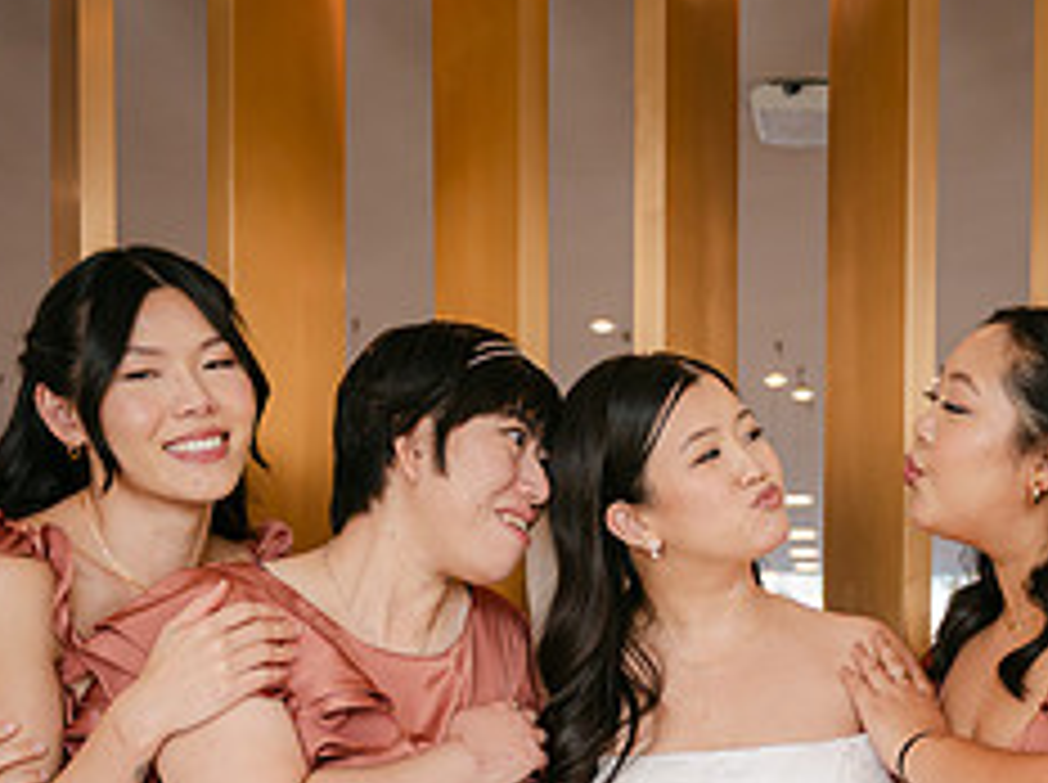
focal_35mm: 68
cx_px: 805
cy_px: 796
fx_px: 2056
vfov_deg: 20.8
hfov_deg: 28.1
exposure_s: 1/250
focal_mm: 28
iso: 280
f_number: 2.8
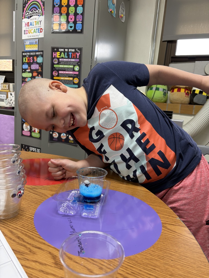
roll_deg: -4.1
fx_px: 209
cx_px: 104
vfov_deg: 67.3
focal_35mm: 26
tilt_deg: -10.2
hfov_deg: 53.1
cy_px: 139
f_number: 1.6
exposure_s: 1/60
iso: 80
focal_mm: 5.96
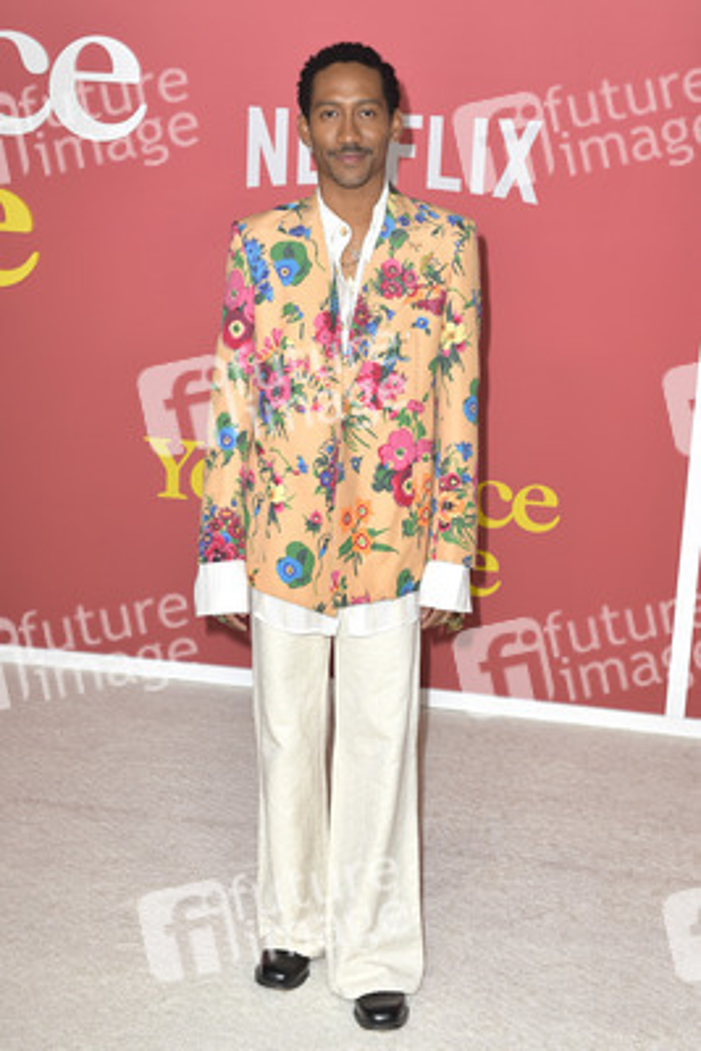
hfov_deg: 24.6
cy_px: 526
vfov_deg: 36.2
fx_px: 1605
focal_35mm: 55
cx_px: 350
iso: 400
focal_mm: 55
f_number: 6.3
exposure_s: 1/250
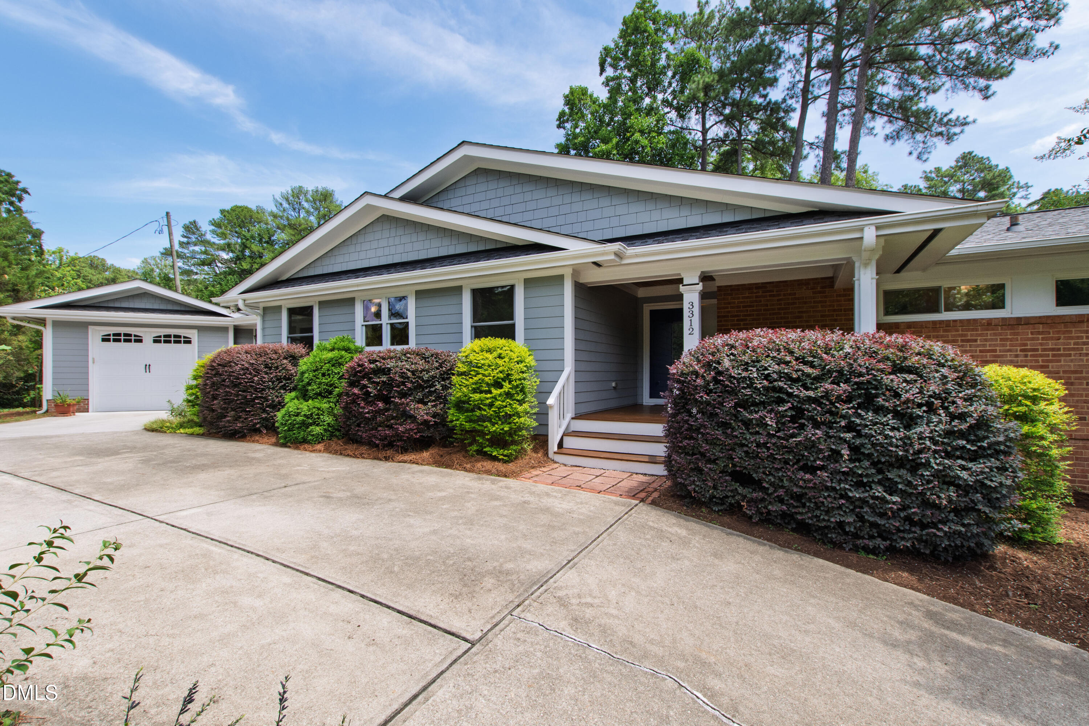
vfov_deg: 77.3
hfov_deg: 100.4
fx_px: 454
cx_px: 544
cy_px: 363
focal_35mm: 15
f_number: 8
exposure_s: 1/200
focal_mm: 10
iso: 200
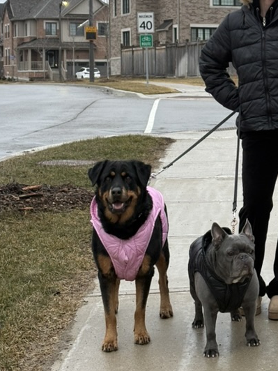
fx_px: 1071
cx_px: 265
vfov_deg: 19.5
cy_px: 95
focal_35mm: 100
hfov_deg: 14.6
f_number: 1.6
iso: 125
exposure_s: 1/60
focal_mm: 5.96
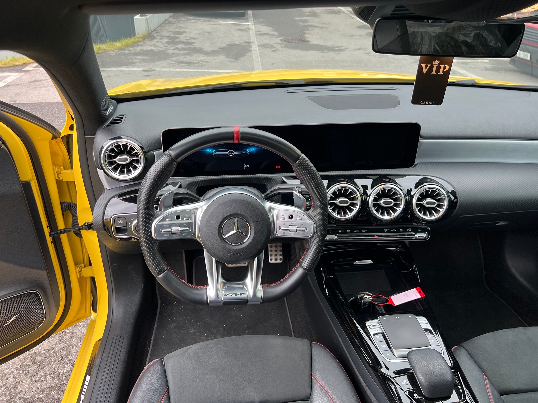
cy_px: 202
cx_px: 269
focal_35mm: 26
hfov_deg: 67.3
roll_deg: -1.7
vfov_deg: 53.1
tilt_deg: -31.7
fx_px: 404
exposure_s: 1/121
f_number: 1.5
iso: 40
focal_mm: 5.7
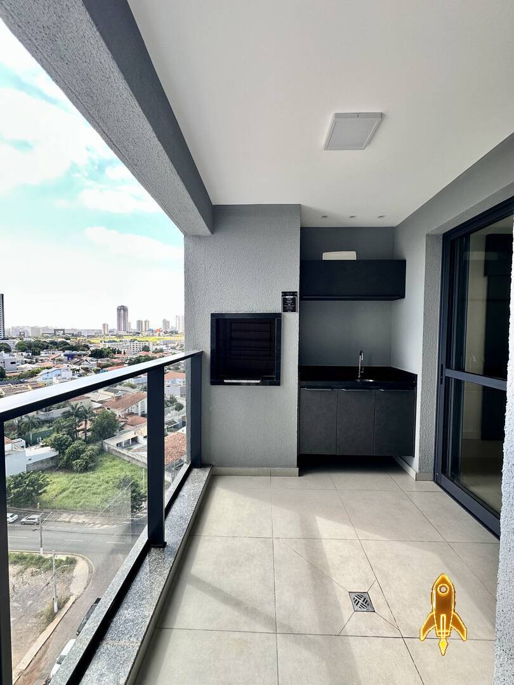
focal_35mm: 14
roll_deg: -0.9
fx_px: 277
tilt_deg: -0.8
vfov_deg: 102.1
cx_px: 257
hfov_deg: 85.7
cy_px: 342
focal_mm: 2.22
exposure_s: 1/163
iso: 40
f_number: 2.2
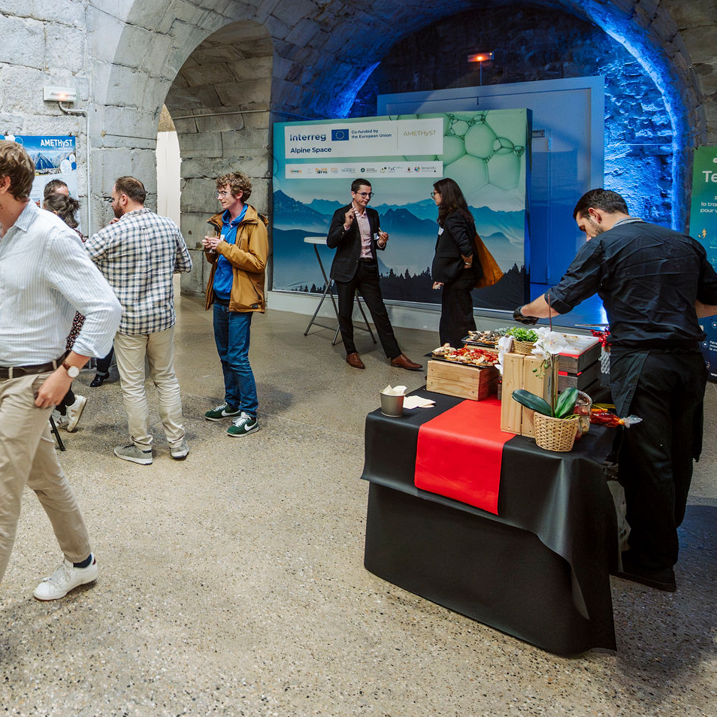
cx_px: 39
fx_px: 726
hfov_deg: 46.1
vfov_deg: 50.9
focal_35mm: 31
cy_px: 205
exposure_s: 1/125
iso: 5000
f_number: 2.8
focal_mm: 17
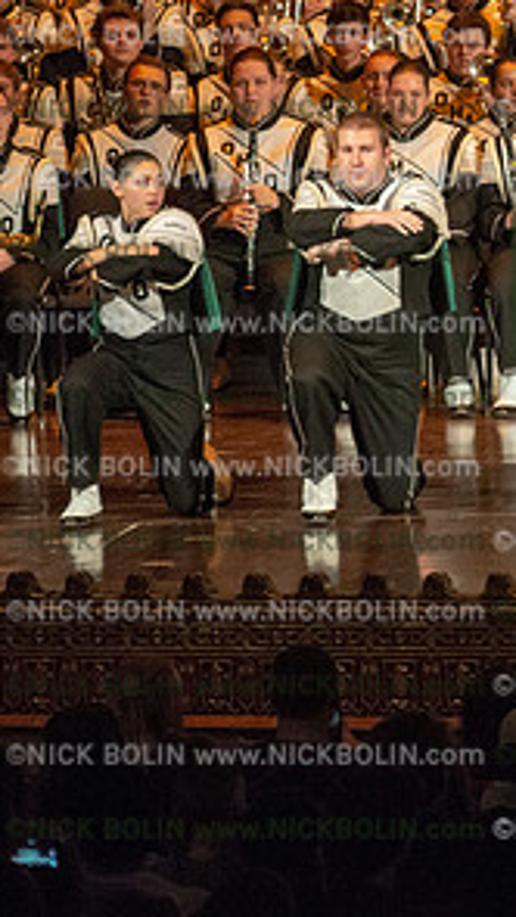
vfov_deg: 5.7
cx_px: 730
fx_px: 9265
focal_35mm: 381
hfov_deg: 3.2
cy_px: 323
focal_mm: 185
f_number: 5.6
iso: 8000
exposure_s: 1/320
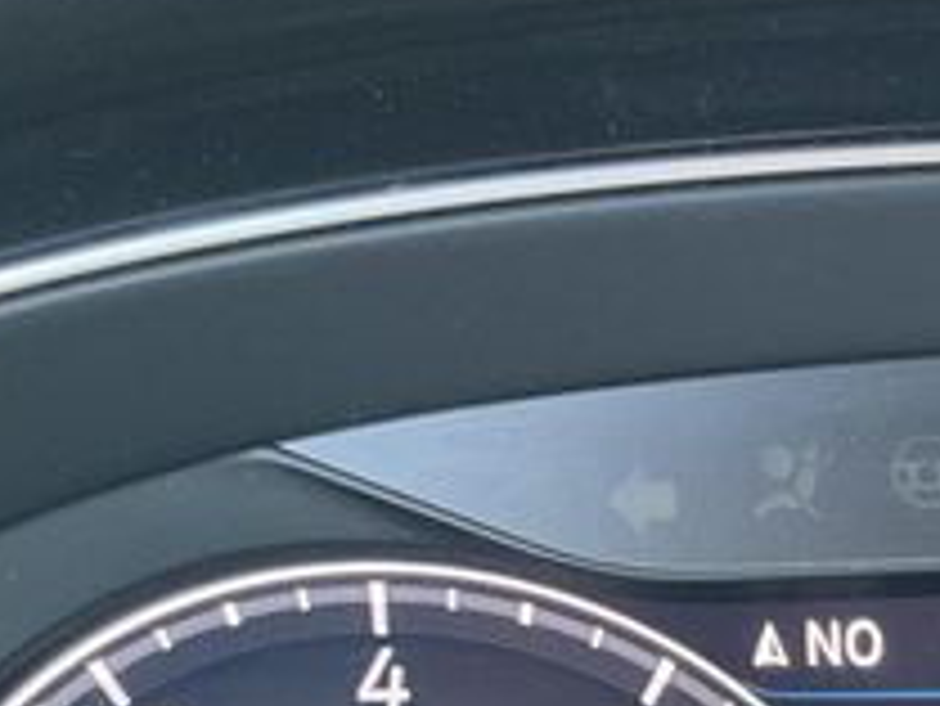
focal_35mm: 111
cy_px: 1066
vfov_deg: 12.7
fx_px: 3016
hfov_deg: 16.7
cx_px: 1246
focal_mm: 3
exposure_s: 1/56
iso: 160
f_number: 1.8
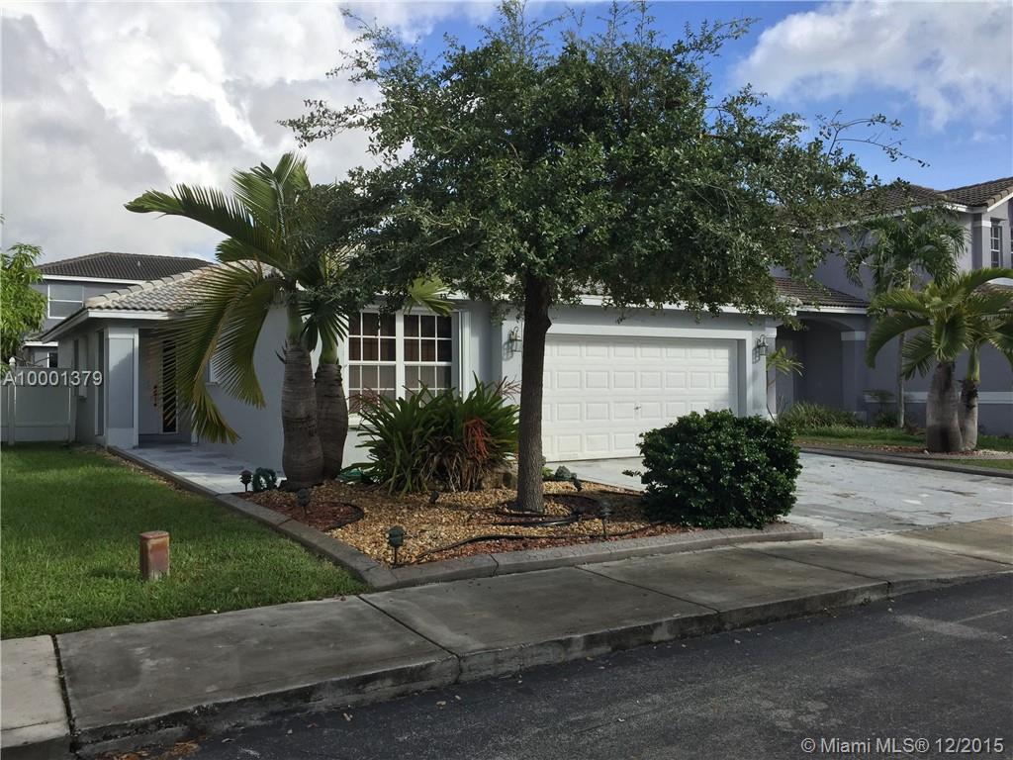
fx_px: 849
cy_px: 380
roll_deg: -1.2
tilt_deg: -0.9
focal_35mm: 29
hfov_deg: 61.7
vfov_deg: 48.2
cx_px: 506
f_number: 2.2
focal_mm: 4.15
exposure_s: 1/1799
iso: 32
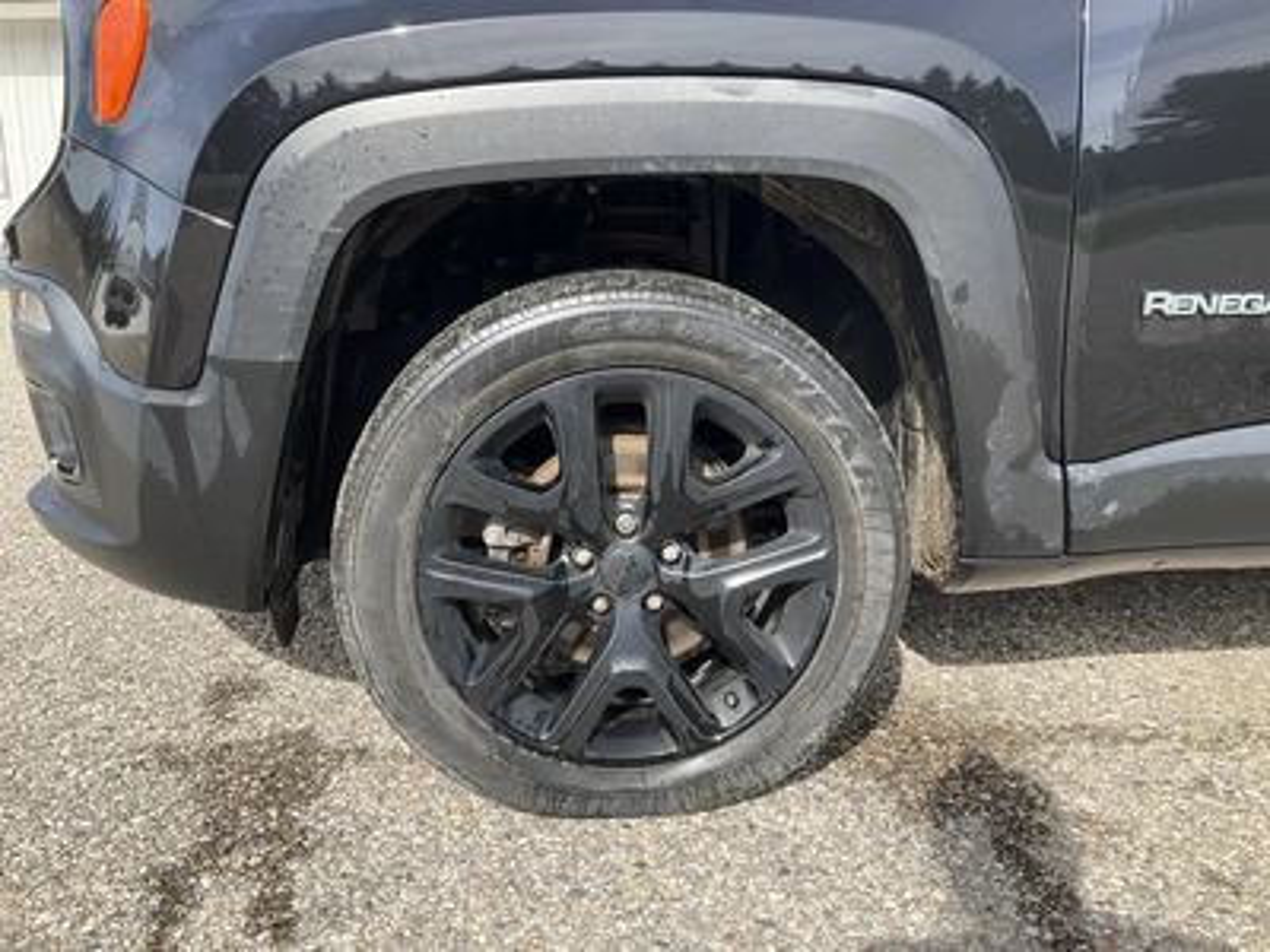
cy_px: 476
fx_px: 1064
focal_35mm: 29
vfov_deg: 48.2
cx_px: 635
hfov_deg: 61.7
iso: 25
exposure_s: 1/551
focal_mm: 3
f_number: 1.8
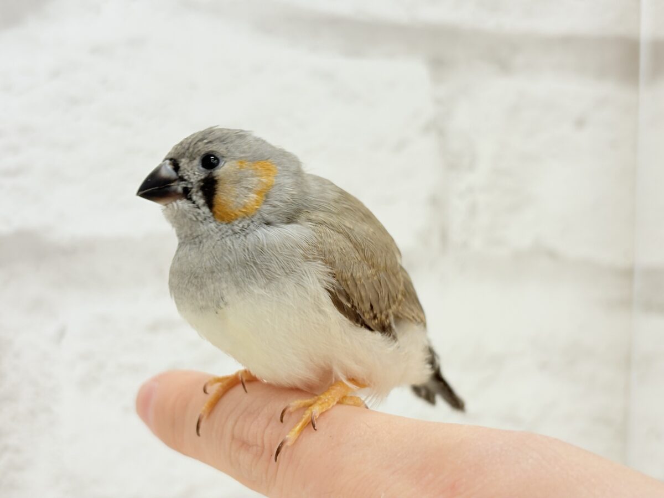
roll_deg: -2.6
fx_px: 997
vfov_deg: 28.0
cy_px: 249
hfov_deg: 36.8
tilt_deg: +3.0
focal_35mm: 52
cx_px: 332
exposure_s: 1/50
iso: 40
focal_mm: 5.96
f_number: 1.6
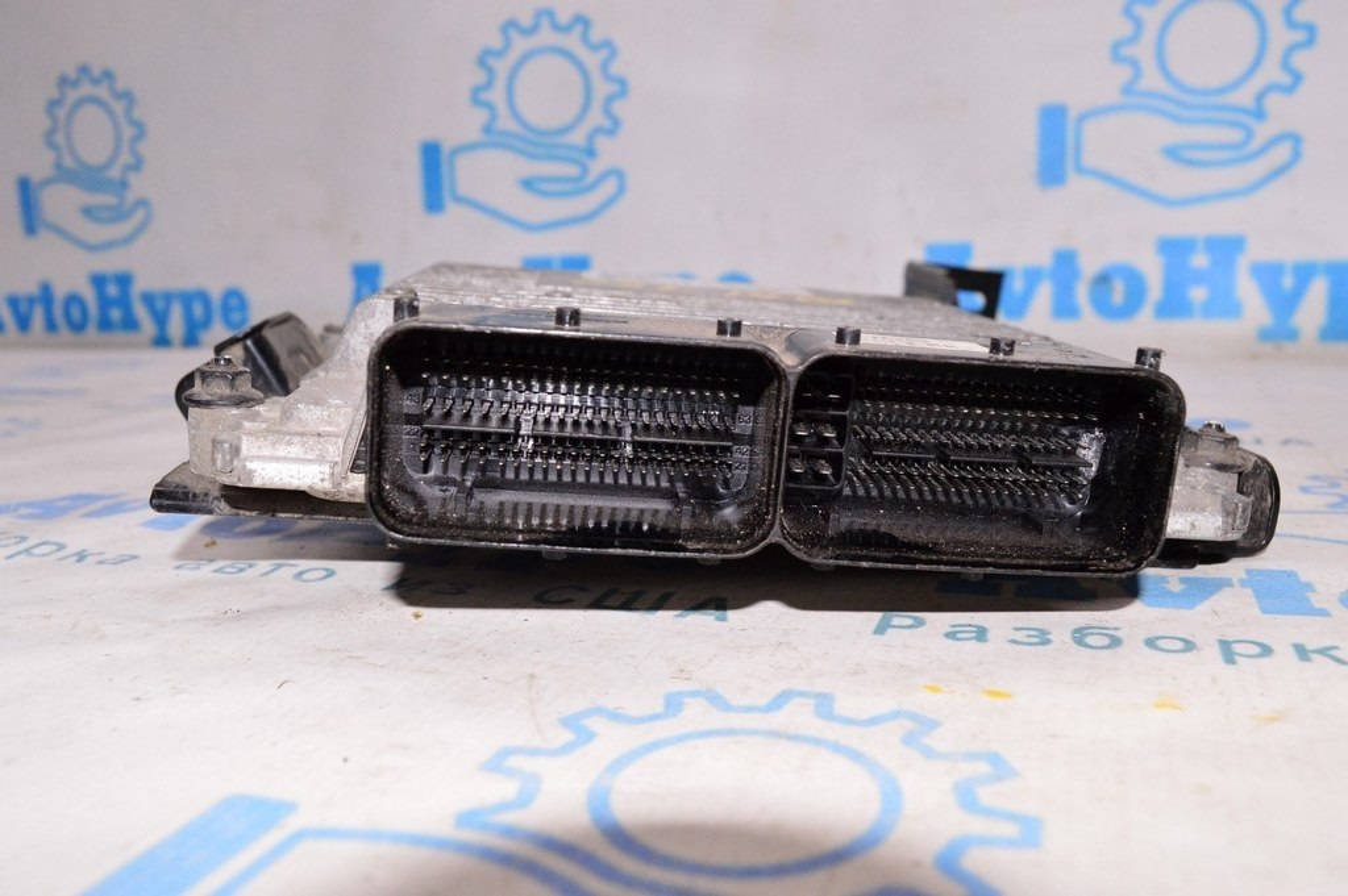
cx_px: 674
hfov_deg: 57.3
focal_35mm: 33
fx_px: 1235
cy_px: 448
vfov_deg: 39.9
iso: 1600
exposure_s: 1/160
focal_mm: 22
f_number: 8
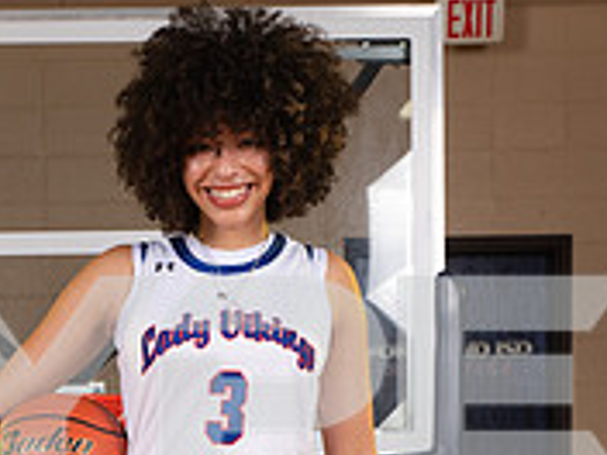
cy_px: 627
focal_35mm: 103
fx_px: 1806
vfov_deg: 13.7
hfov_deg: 18.9
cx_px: 124
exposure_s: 1/320
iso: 320
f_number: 7.1
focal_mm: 42
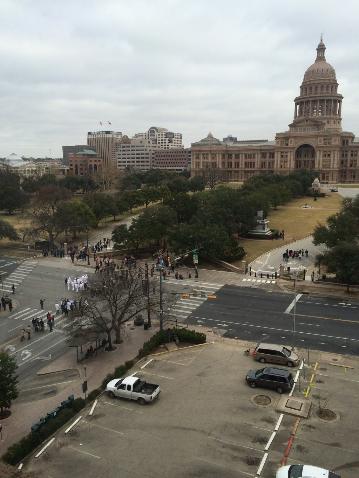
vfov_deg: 61.7
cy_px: 239
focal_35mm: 29
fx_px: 401
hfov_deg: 48.2
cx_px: 180
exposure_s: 1/526
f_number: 2.2
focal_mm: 4.15
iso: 32
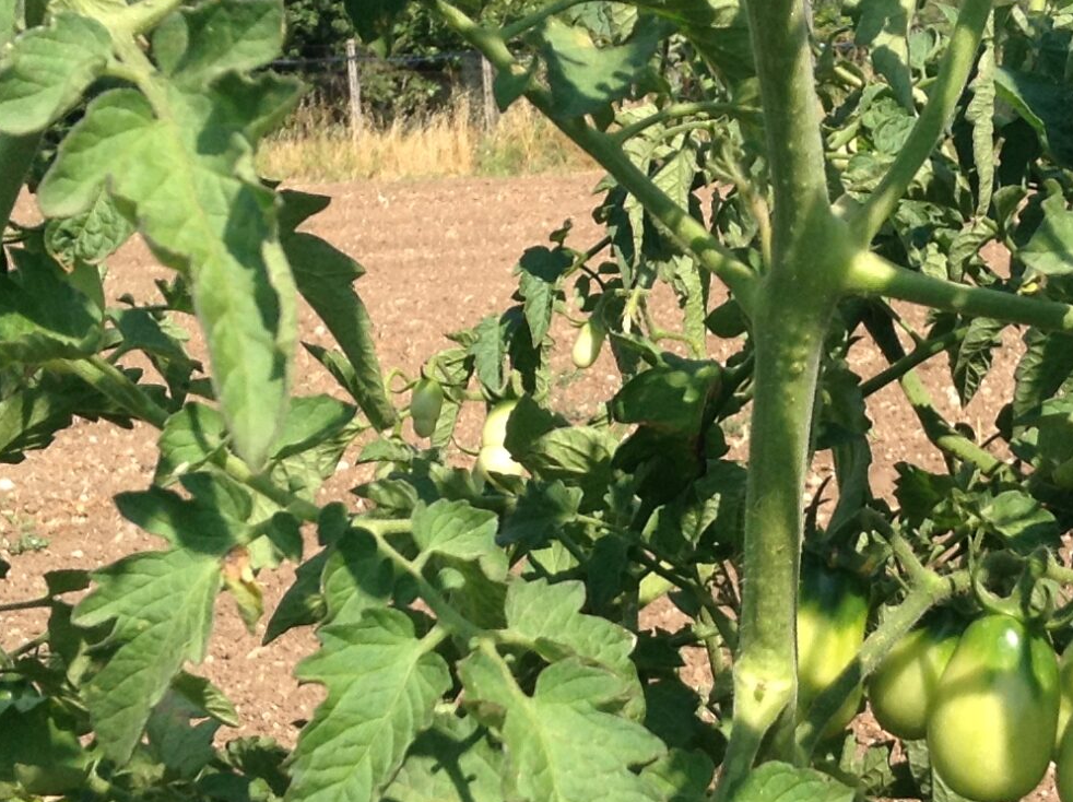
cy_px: 284
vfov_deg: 17.1
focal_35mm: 86
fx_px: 2663
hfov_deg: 22.7
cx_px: 710
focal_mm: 3.3
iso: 25
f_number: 2.4
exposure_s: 1/840
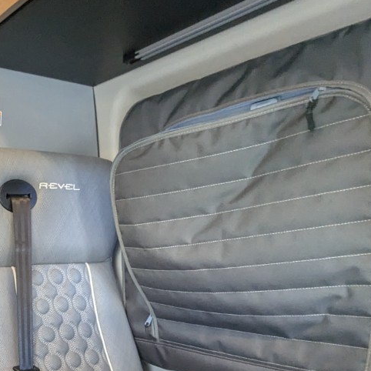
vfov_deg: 37.0
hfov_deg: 36.5
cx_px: -7
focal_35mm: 41
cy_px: 365
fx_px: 497
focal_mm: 2.35
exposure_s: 1/95
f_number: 2.2
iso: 210
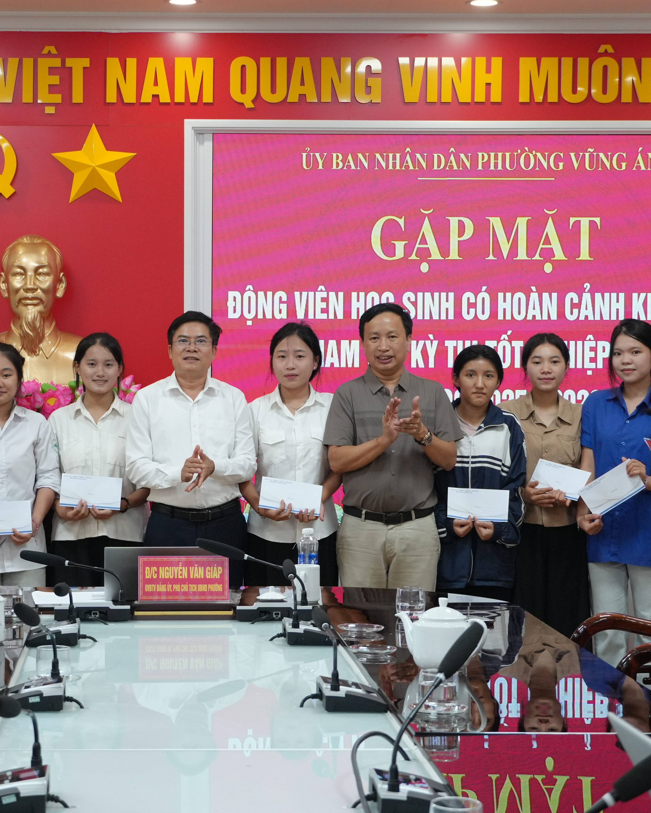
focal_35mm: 89
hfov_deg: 17.2
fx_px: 2143
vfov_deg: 21.5
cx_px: 186
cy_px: 406
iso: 1250
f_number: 5
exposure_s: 1/160
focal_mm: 42
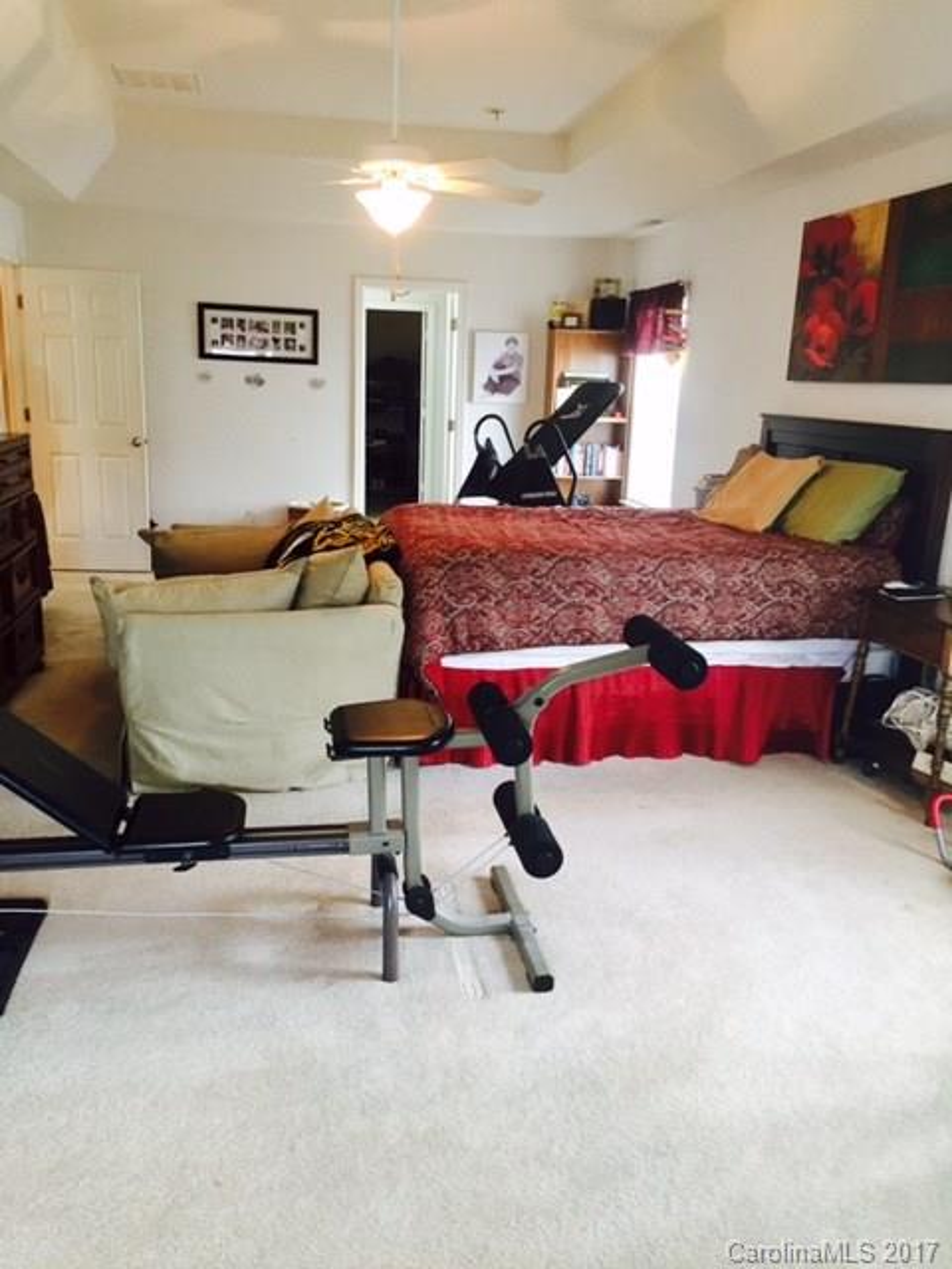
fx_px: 1063
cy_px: 634
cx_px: 476
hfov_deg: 48.2
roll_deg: -2.9
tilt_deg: -14.3
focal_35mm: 29
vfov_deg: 61.7
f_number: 2.2
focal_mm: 4.15
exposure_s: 1/30
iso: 125
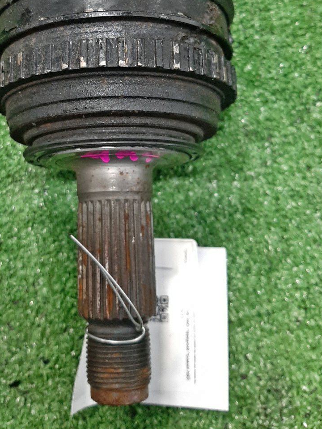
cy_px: 111
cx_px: 110
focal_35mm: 39
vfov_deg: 46.3
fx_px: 484
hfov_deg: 36.5
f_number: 1.7
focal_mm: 3.93
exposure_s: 1/33
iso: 220
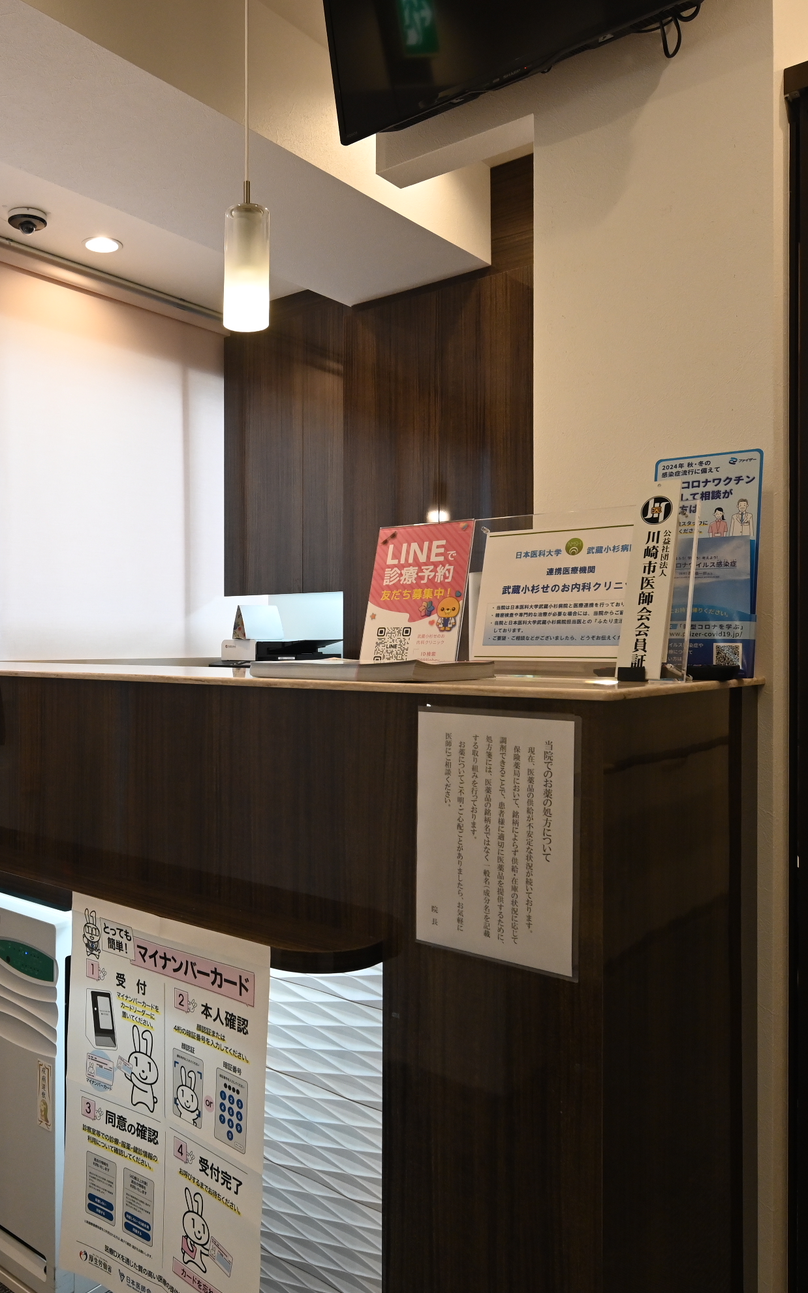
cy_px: 649
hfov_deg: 43.4
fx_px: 987
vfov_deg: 66.5
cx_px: 221
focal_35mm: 28
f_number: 7.1
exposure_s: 1/100
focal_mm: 18
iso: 1600
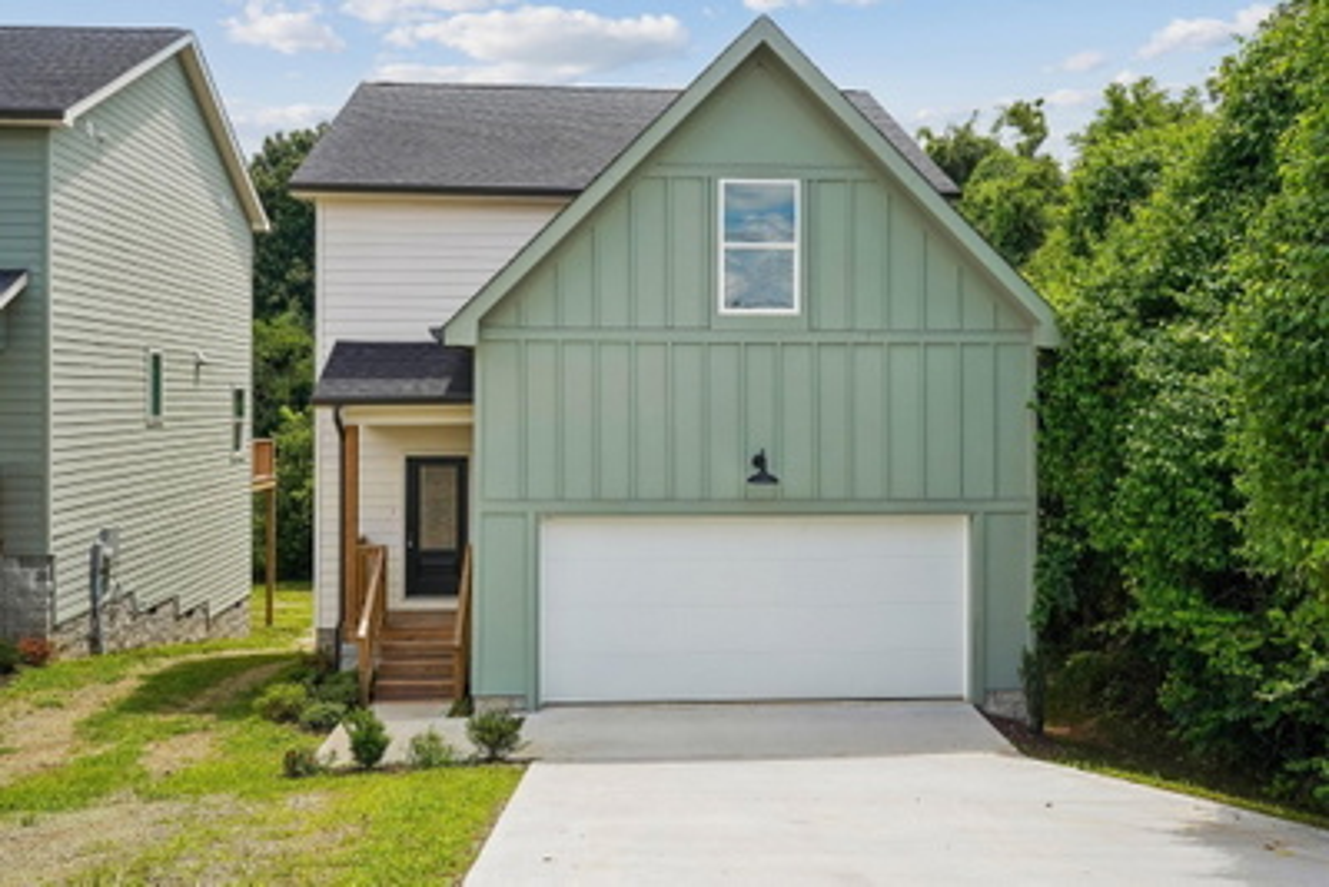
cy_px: 444
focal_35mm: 31
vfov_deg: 42.4
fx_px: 1145
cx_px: 664
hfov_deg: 60.3
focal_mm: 31
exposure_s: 1/400
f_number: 11
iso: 400
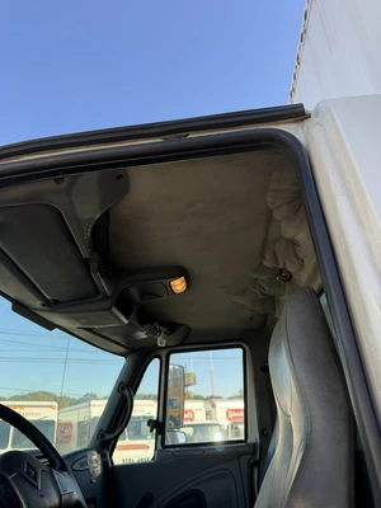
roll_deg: +0.5
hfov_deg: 56.8
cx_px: 190
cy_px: 254
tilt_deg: +26.3
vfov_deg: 71.6
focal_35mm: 24
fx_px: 352
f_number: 1.78
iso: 80
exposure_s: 1/858
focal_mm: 6.76
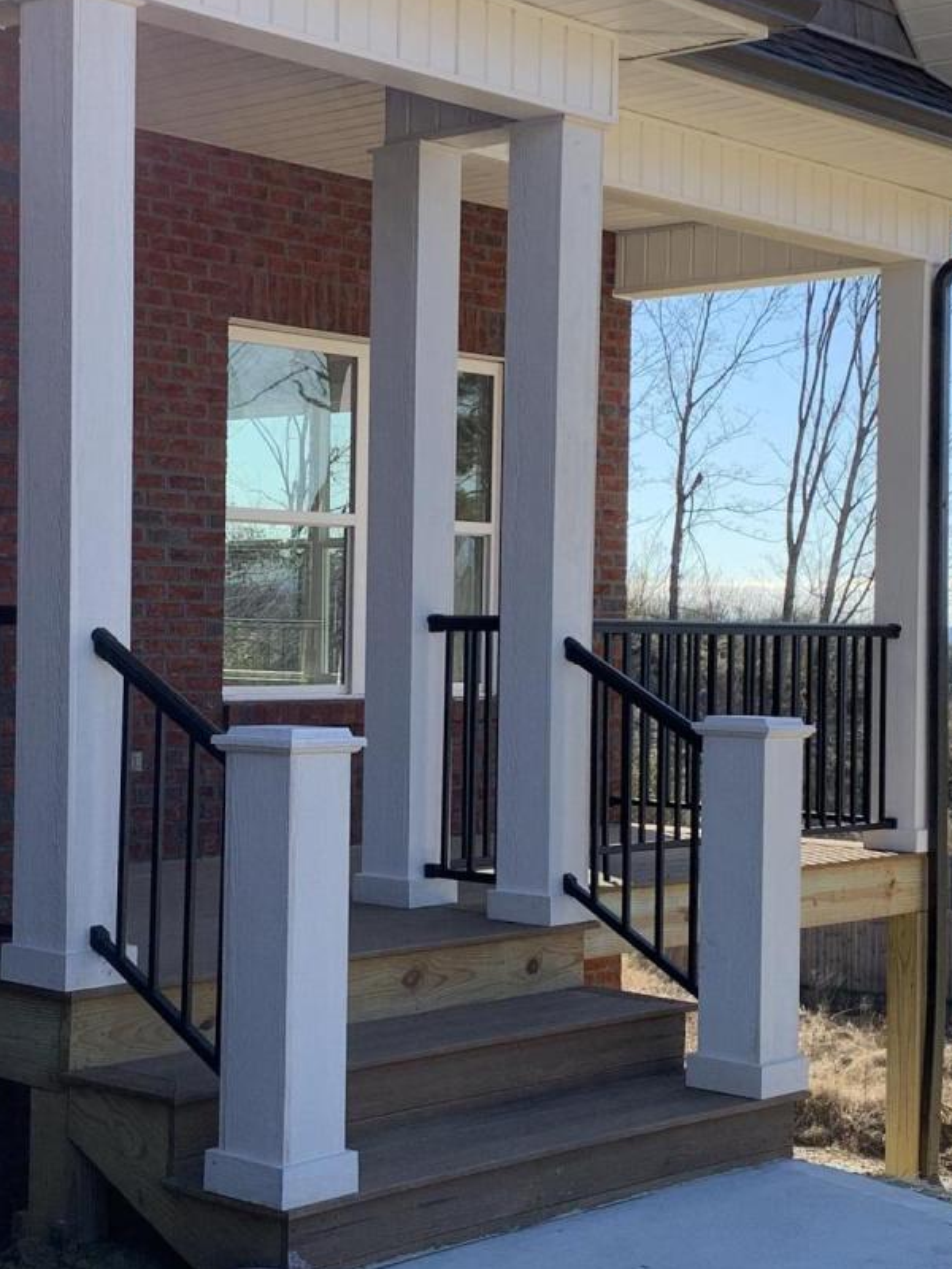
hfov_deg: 22.5
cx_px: 311
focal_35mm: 65
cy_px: 655
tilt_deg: +0.3
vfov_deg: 29.8
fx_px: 2383
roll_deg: -0.8
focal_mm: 4.25
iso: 25
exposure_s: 1/1021
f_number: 1.8
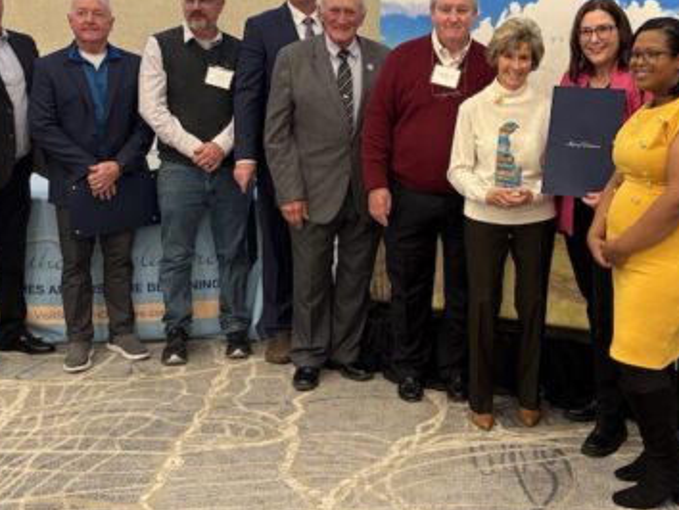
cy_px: 196
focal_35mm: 47
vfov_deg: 30.8
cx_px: 462
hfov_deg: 39.8
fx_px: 923
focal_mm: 5.96
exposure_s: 1/60
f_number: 1.6
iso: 250
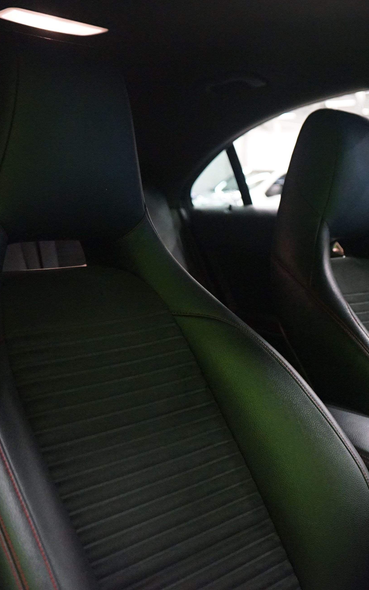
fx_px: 789
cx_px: 322
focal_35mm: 49
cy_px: 295
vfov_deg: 41.1
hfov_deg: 25.6
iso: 6400
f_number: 4
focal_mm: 32
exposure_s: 1/40
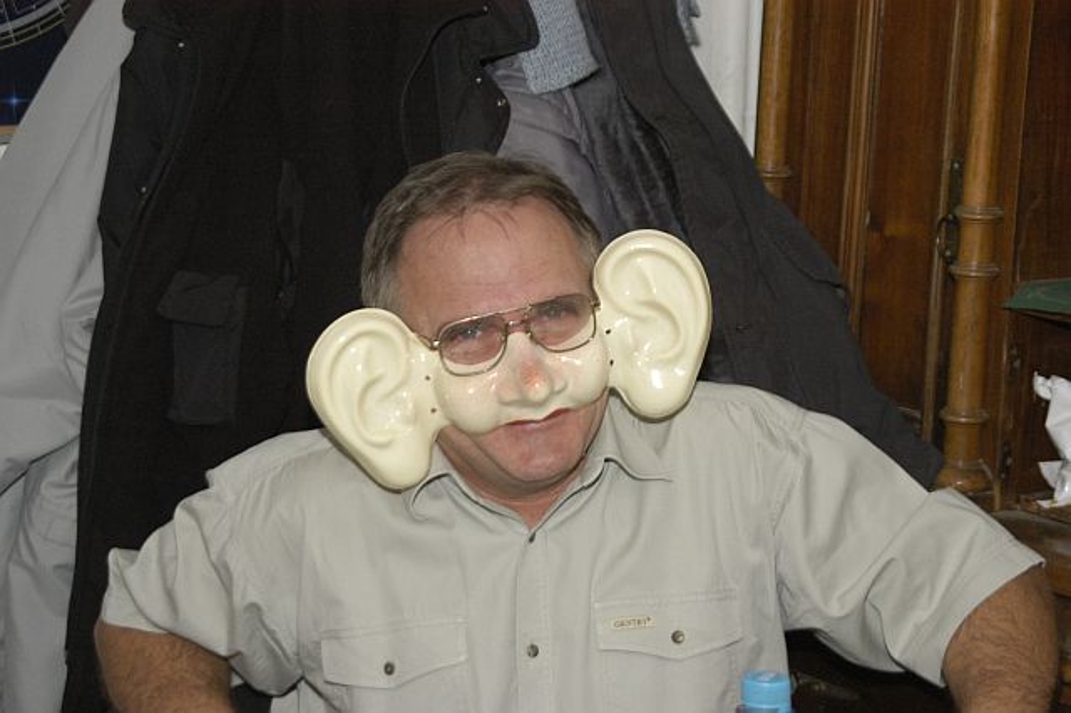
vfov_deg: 12.2
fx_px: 3345
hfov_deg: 18.2
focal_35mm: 112
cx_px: 536
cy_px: 356
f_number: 5.3
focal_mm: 75
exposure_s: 1/180
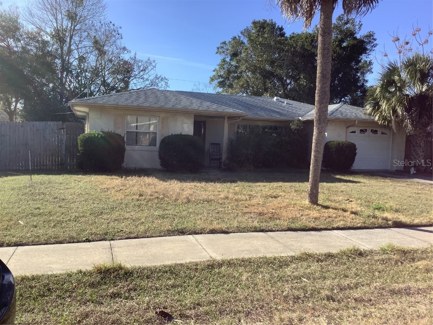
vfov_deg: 45.4
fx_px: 388
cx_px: 216
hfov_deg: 58.4
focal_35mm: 31
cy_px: 162
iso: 25
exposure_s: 1/840
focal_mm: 3.3
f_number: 2.4
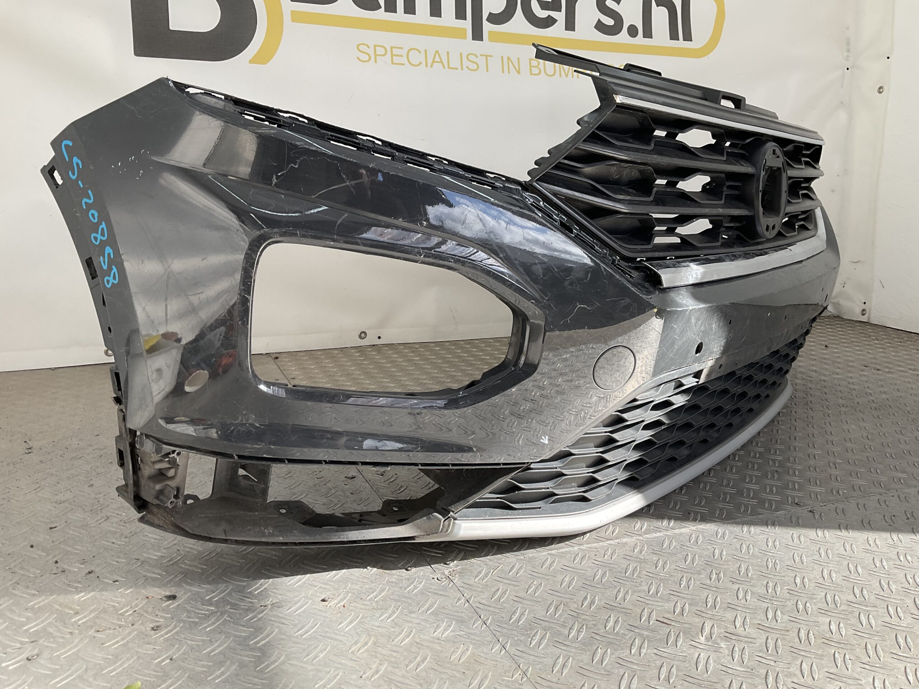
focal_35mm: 29
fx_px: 770
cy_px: 344
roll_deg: -1.9
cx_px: 460
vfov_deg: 48.2
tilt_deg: -11.9
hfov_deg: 61.7
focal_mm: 3
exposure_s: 1/439
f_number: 1.8
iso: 16
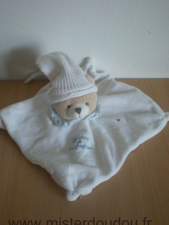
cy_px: 108
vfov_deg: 44.8
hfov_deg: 34.4
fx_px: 273
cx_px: 79
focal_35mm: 42
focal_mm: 6.3
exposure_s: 1/8
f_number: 3.1
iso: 533
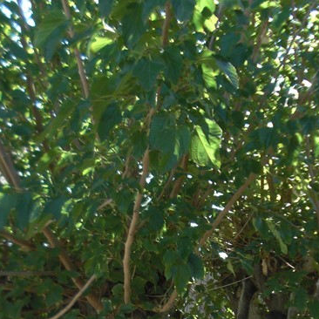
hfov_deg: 19.5
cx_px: 191
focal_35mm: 89
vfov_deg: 19.0
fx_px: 928
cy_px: 321
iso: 50
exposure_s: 1/125
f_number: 2.8
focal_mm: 6.3
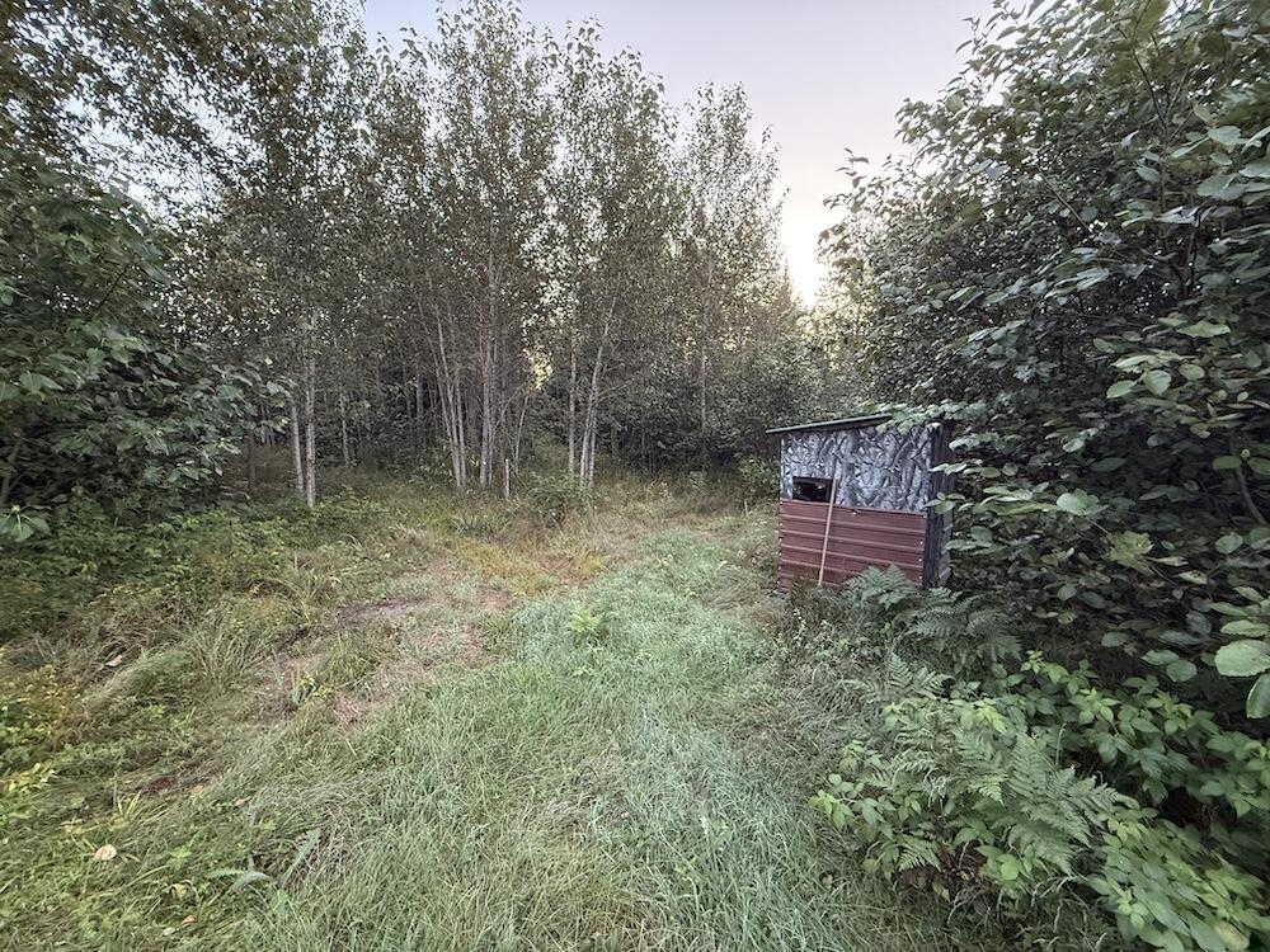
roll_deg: -0.5
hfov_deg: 102.1
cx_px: 635
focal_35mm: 14
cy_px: 476
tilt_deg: -5.7
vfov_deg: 85.7
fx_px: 514
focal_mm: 2.22
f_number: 2.2
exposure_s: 1/73
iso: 320
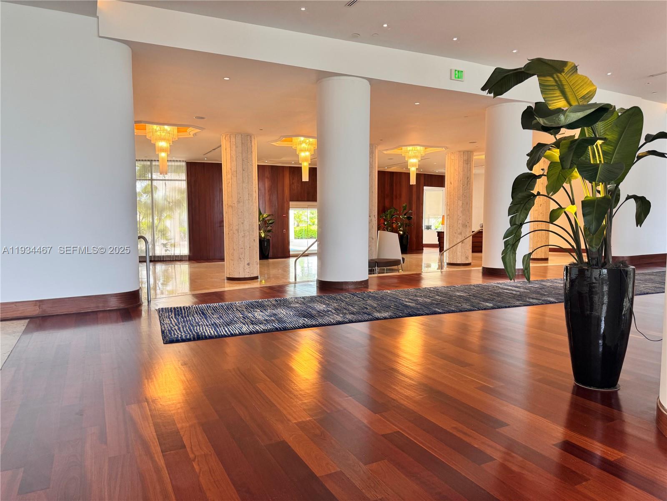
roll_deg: +0.2
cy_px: 250
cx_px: 334
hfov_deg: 71.6
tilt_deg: -5.1
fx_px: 462
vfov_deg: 56.8
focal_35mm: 24
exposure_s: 1/60
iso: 125
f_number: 1.78
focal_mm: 6.76
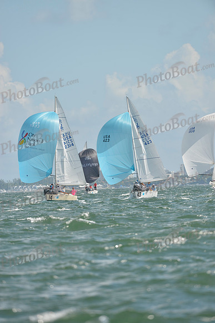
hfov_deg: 3.4
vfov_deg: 5.2
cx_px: 108
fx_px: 3581
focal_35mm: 400
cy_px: 162
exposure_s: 1/1000
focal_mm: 400
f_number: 7.1
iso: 200
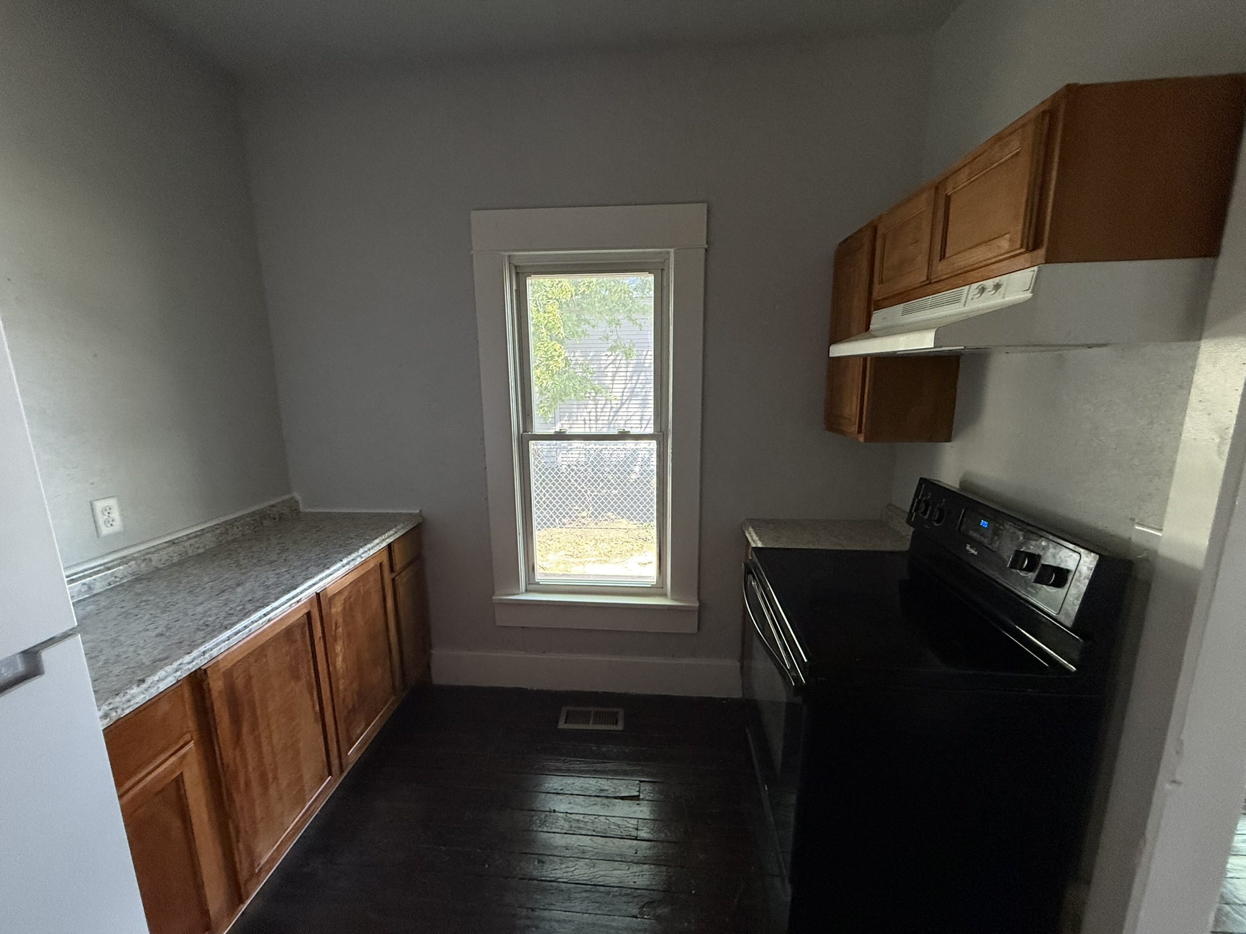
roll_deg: +1.0
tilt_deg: -10.1
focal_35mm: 14
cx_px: 623
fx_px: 504
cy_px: 467
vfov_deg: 85.7
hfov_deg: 102.1
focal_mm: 2.22
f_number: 2.2
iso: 250
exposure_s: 1/99
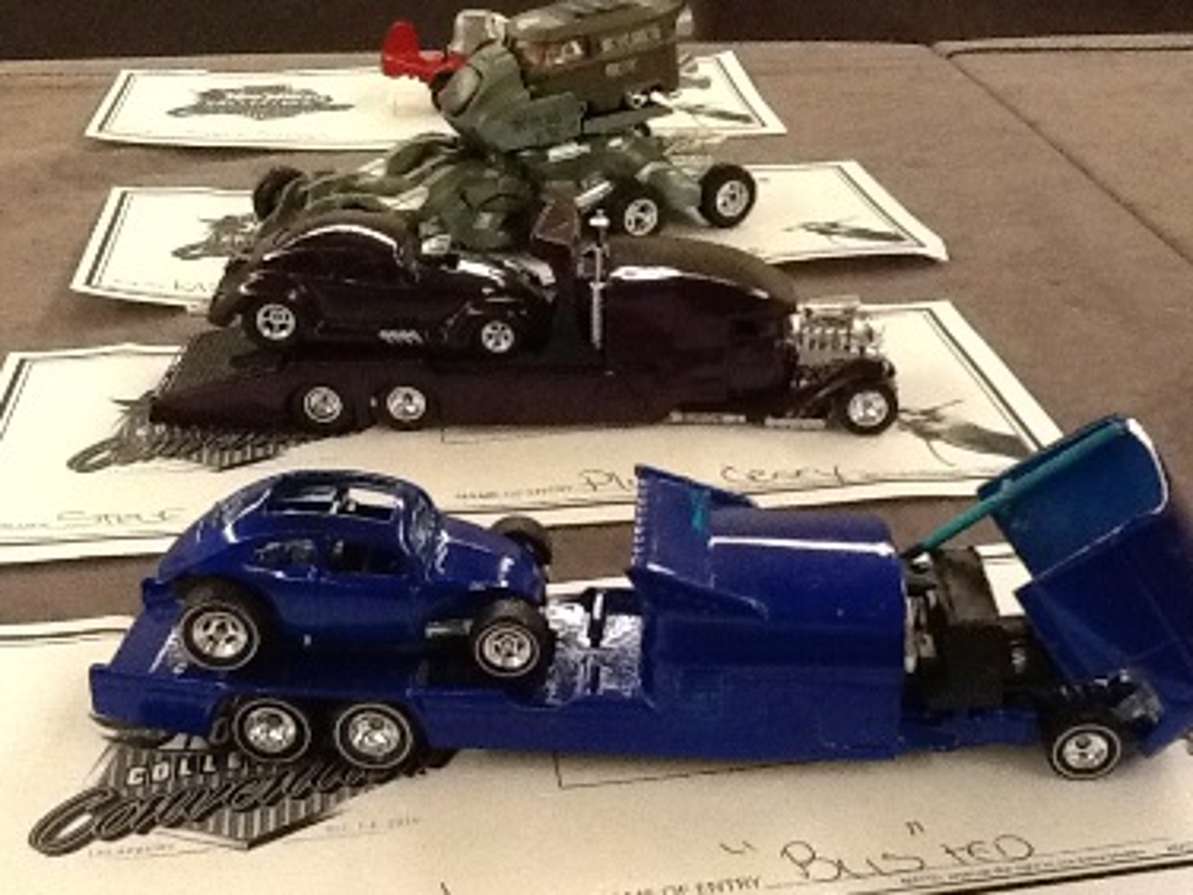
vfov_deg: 27.5
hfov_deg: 36.1
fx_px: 1827
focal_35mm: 53
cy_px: 394
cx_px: 709
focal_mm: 2.03
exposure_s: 1/30
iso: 400
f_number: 2.4
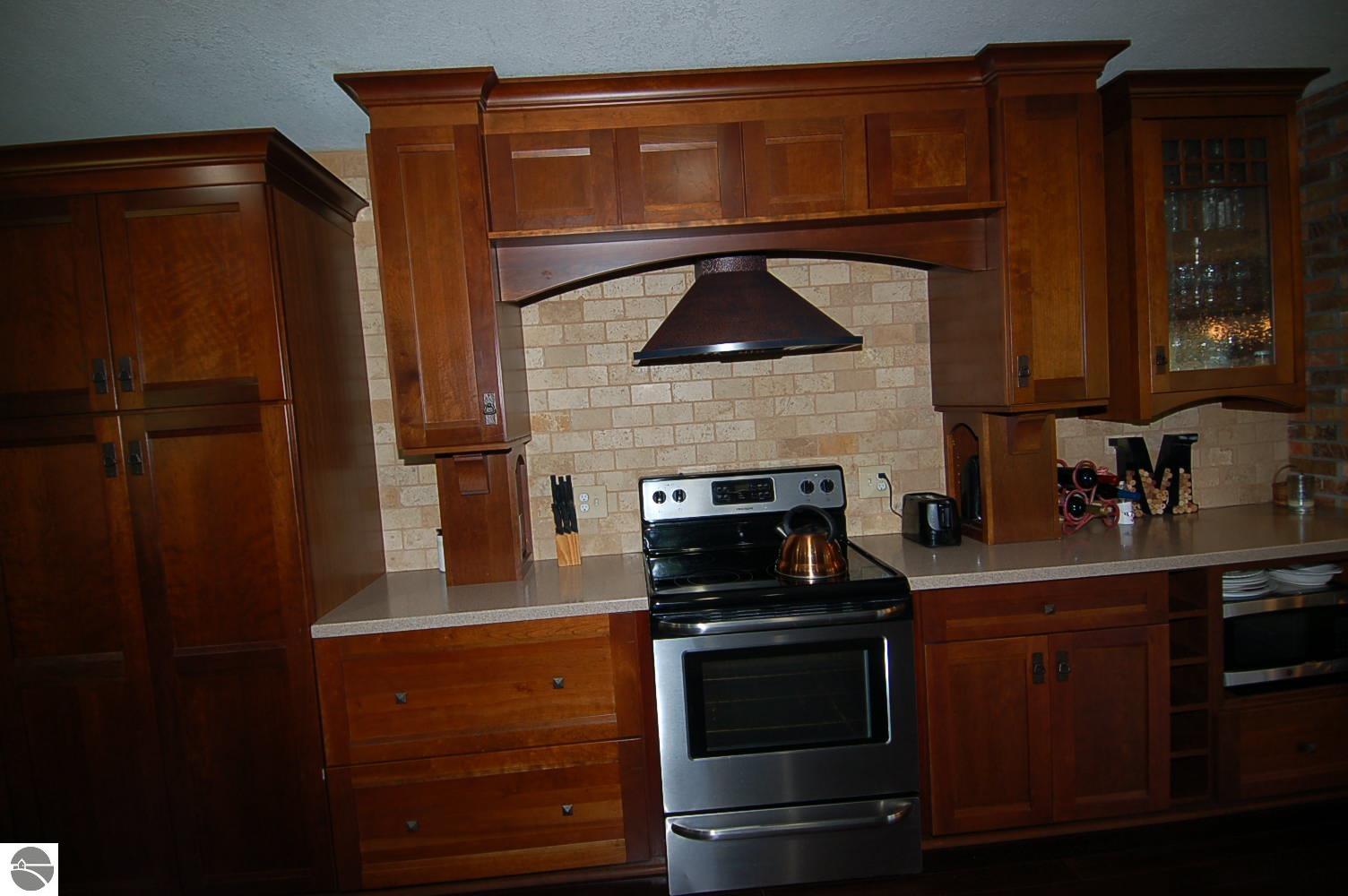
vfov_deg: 67.3
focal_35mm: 18
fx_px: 673
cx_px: 674
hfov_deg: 90.1
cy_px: 448
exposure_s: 1/60
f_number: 4
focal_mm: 12
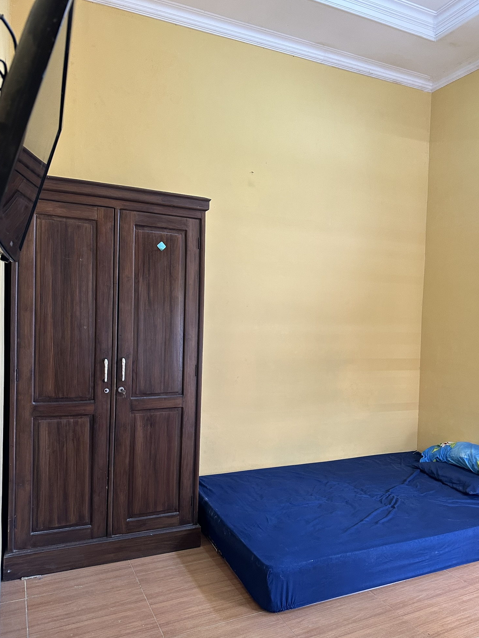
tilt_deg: -1.0
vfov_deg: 69.4
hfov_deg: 54.9
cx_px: 235
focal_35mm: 25
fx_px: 461
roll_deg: -1.6
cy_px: 327
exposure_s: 1/60
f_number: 1.78
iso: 320
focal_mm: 6.86
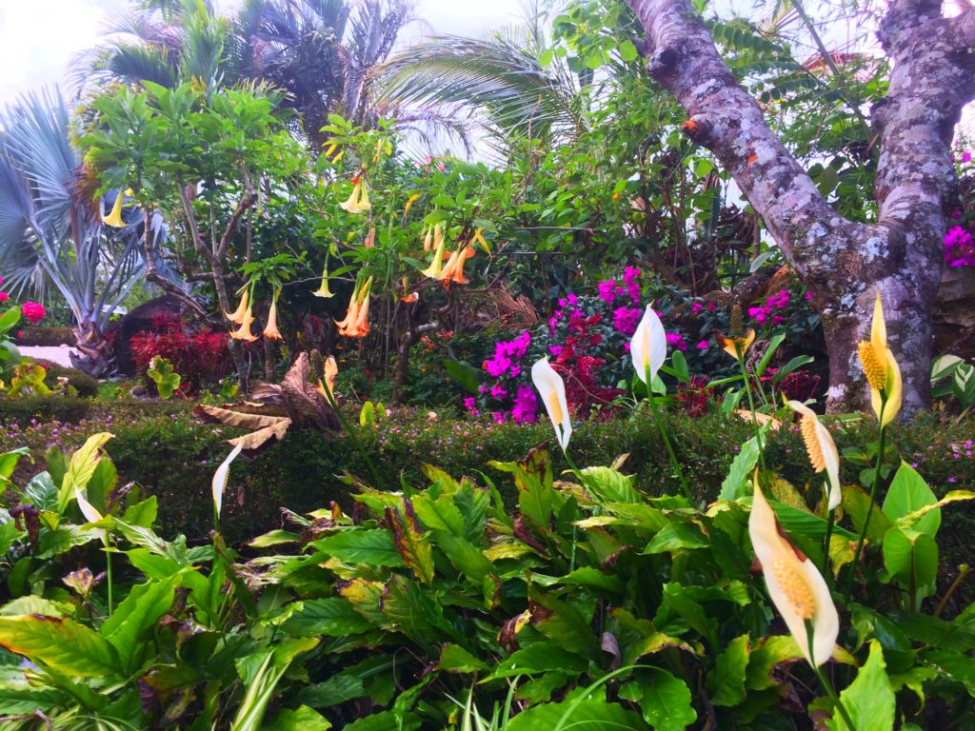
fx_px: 817
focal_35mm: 29
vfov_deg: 48.2
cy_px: 366
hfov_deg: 61.7
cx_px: 488
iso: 32
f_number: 2.2
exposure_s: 1/60
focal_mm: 4.15
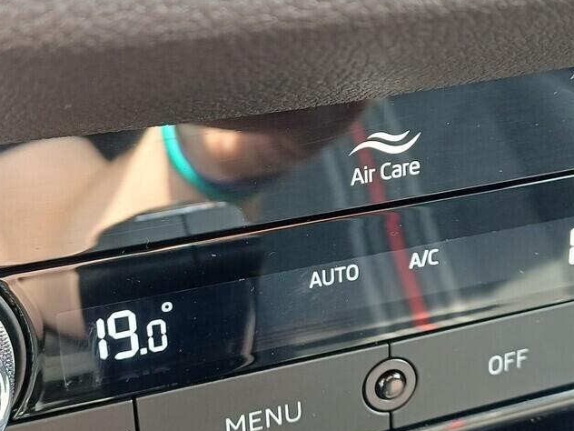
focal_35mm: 57
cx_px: 263
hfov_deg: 33.8
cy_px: 219
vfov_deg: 25.7
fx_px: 945
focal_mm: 4.65
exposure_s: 1/50
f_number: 1.8
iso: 200
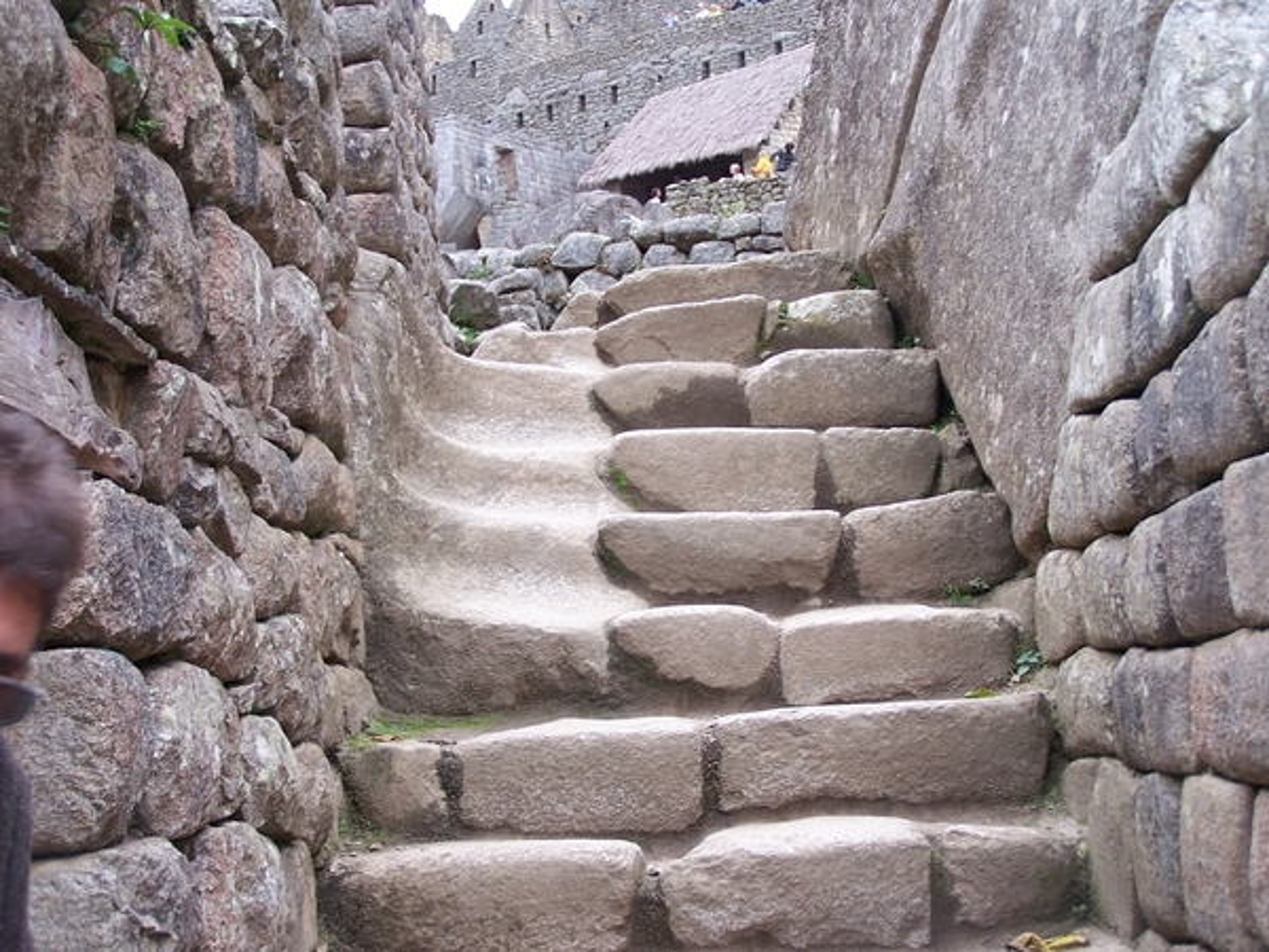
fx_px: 2053
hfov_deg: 34.3
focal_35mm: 56
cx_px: 634
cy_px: 476
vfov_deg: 26.1
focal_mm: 9.3
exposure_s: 1/50
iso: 80
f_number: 3.1
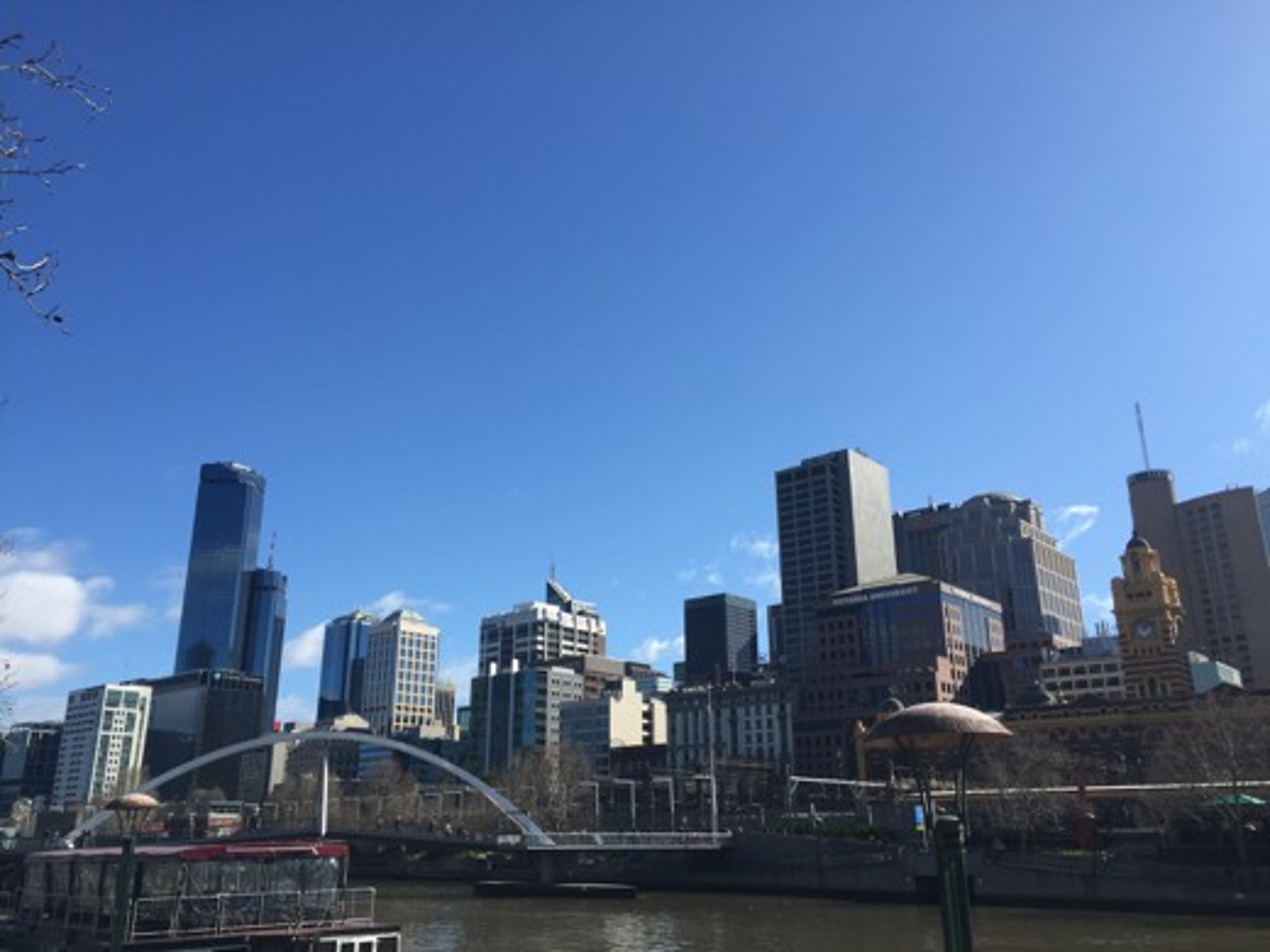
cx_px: 635
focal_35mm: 29
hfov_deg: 61.7
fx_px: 1064
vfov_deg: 48.2
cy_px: 476
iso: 32
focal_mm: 4.15
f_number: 2.2
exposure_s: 1/1721
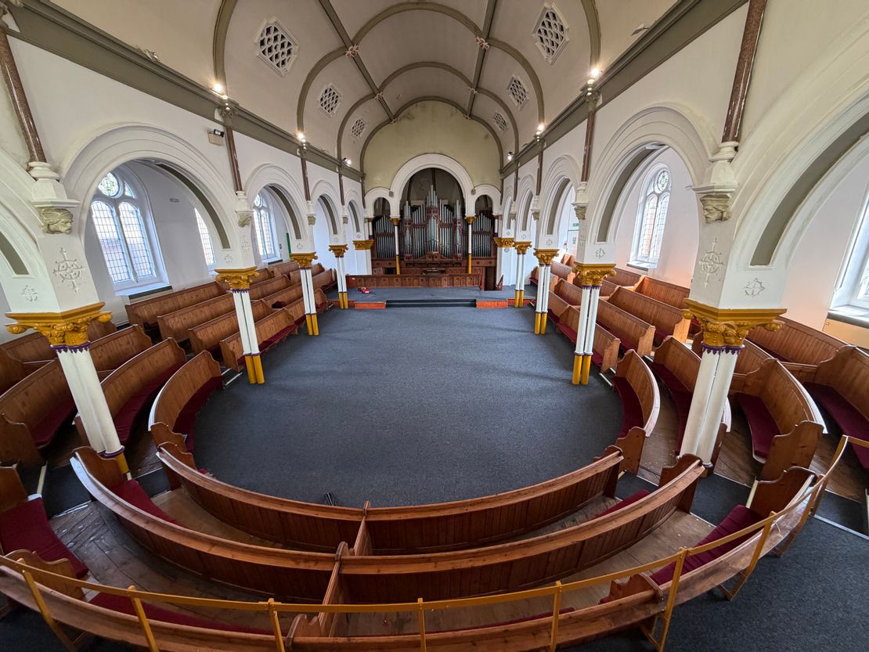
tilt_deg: -16.2
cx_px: 434
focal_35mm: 14
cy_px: 326
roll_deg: +1.6
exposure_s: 1/100
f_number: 2.2
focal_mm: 2.22
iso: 320
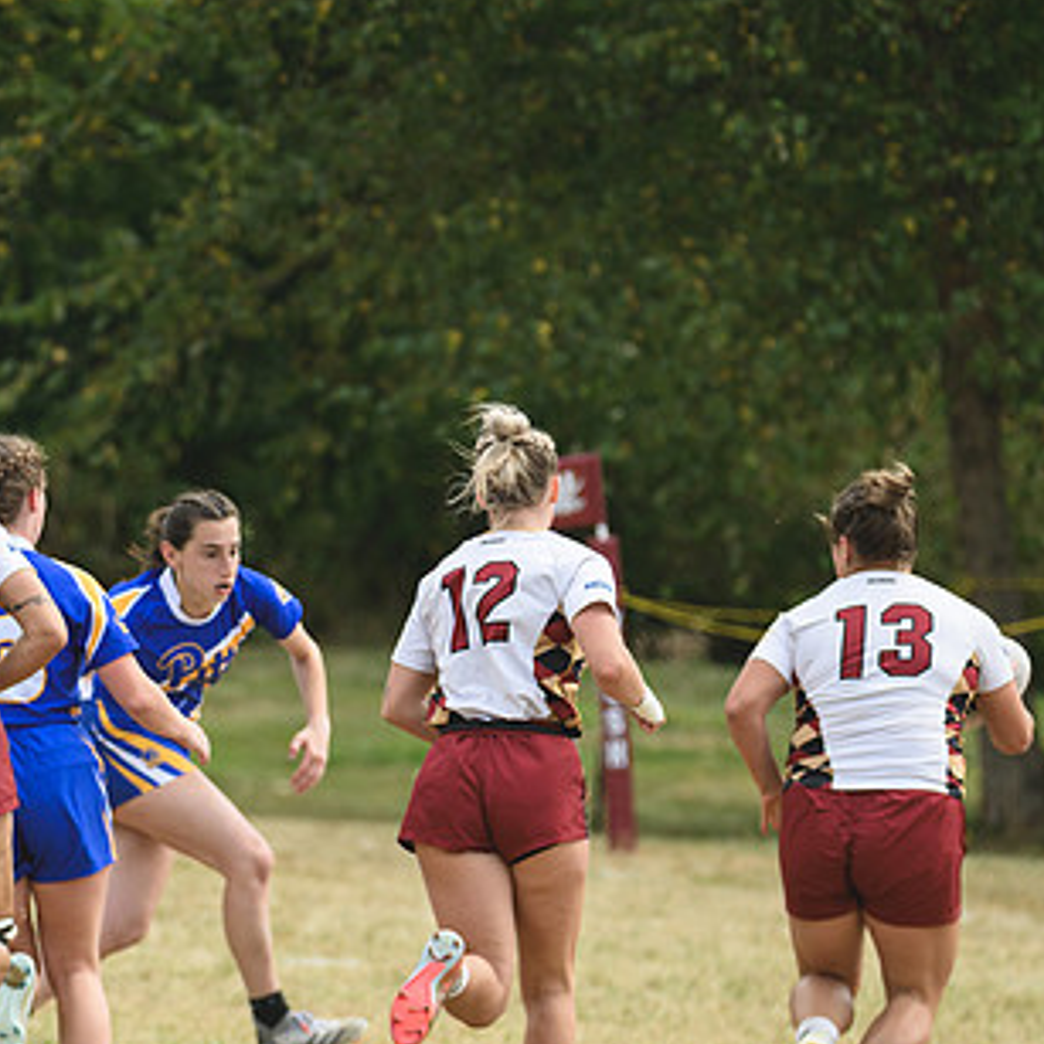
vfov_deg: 2.8
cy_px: 527
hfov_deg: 2.8
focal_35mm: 625
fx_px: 21326
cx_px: 238
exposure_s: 1/1000
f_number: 5.6
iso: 320
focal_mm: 260
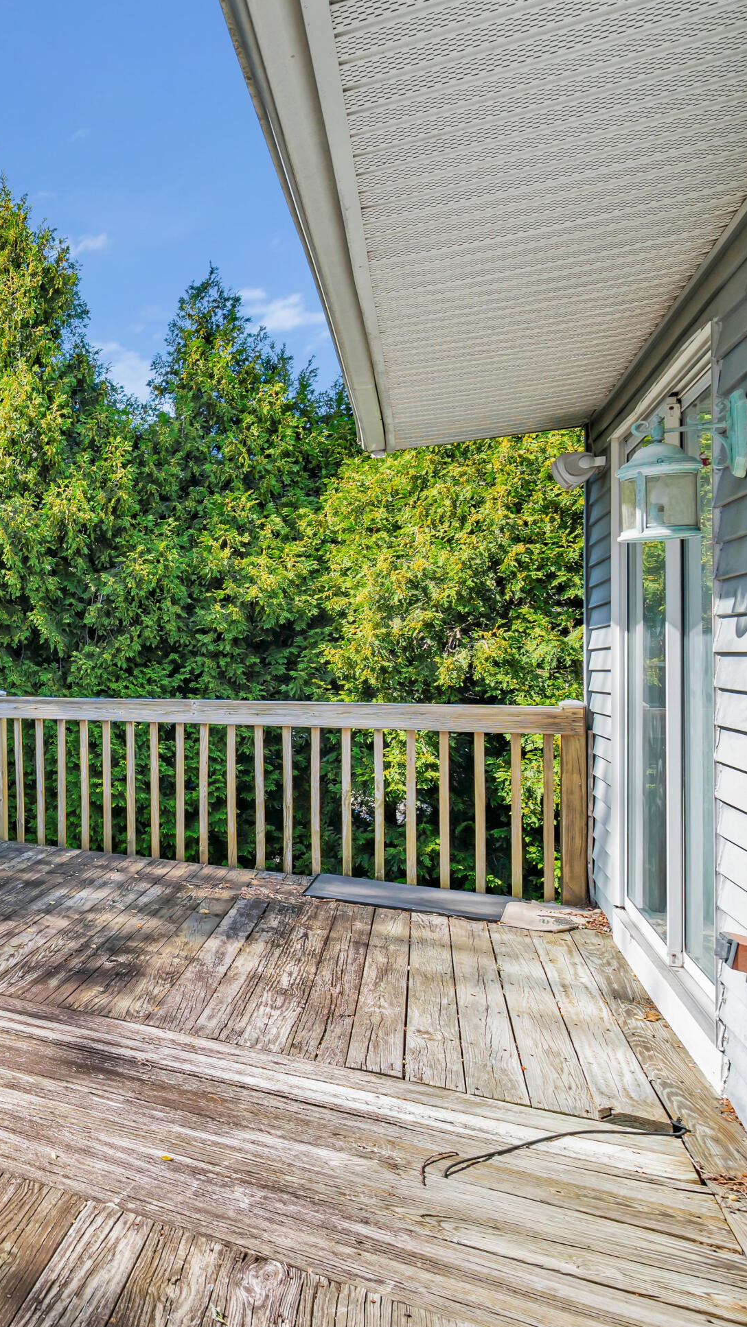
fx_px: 915
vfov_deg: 71.9
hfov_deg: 31.4
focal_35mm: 26
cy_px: 662
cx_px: -275
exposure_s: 1/60
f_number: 8
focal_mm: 16
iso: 100
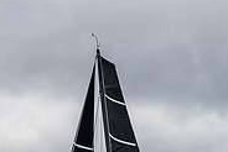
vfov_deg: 3.6
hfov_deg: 5.4
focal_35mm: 384
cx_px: 23
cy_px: 250
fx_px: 2434
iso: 640
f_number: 7.1
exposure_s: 1/2500
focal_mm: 105
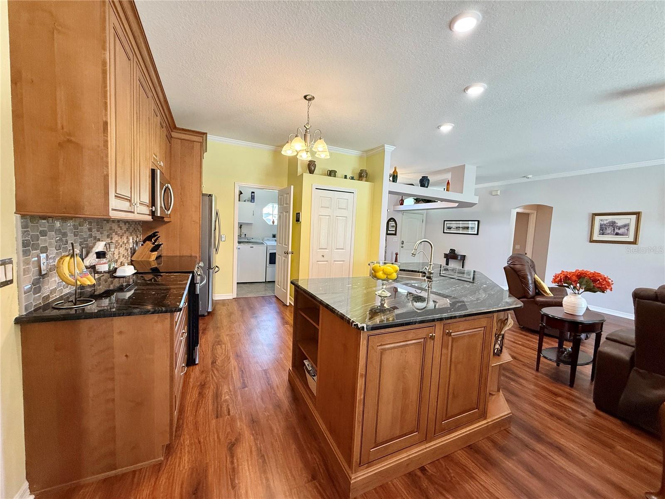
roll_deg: -3.1
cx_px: 332
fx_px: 269
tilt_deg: -4.8
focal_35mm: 14
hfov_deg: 102.1
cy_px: 250
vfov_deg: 85.7
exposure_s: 1/120
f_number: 2.2
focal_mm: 2.22
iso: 250
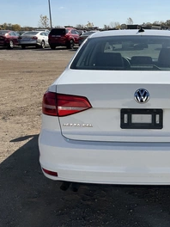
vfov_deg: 42.9
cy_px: 100
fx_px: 288
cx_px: 134
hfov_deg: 32.1
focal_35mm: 44
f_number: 1.8
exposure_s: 1/2959
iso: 25
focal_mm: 3
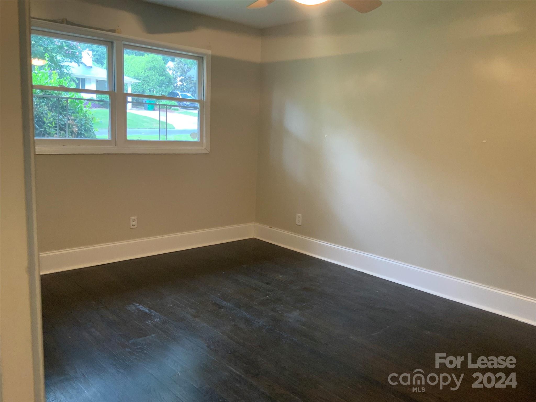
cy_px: 201
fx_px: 449
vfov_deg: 48.2
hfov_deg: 61.7
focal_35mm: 29
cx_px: 268
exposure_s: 1/60
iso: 200
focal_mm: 3
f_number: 1.8
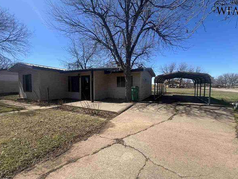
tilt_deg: -3.1
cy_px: 90
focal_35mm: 14
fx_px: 96
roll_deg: -0.2
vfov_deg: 85.7
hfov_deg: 102.0
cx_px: 123
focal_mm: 1.57
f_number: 1.8
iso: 32
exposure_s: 1/943
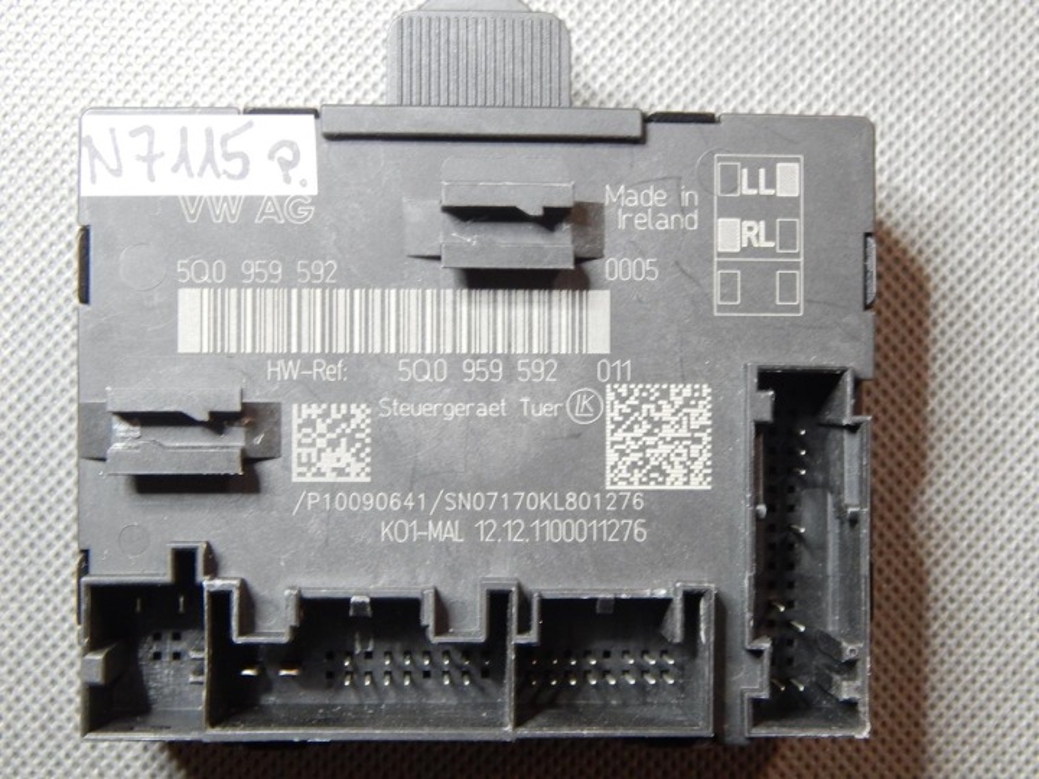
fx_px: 1831
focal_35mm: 61
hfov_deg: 31.7
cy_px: 390
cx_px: 520
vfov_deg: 24.0
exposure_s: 1/10
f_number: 4
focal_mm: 10.9
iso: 400
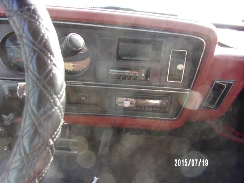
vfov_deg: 56.8
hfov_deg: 71.6
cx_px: 122
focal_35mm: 24
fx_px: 169
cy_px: 92
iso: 80
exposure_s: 1/40
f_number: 3.3
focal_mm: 4.3
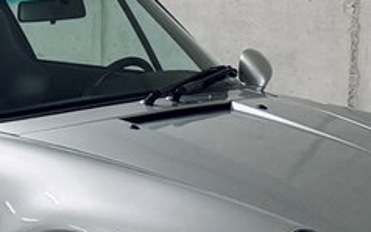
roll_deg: +0.7
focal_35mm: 82
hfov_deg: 24.9
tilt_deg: -11.3
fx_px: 829
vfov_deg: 15.9
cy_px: 101
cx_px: 84
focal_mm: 6.76
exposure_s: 1/100
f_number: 1.78
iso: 250
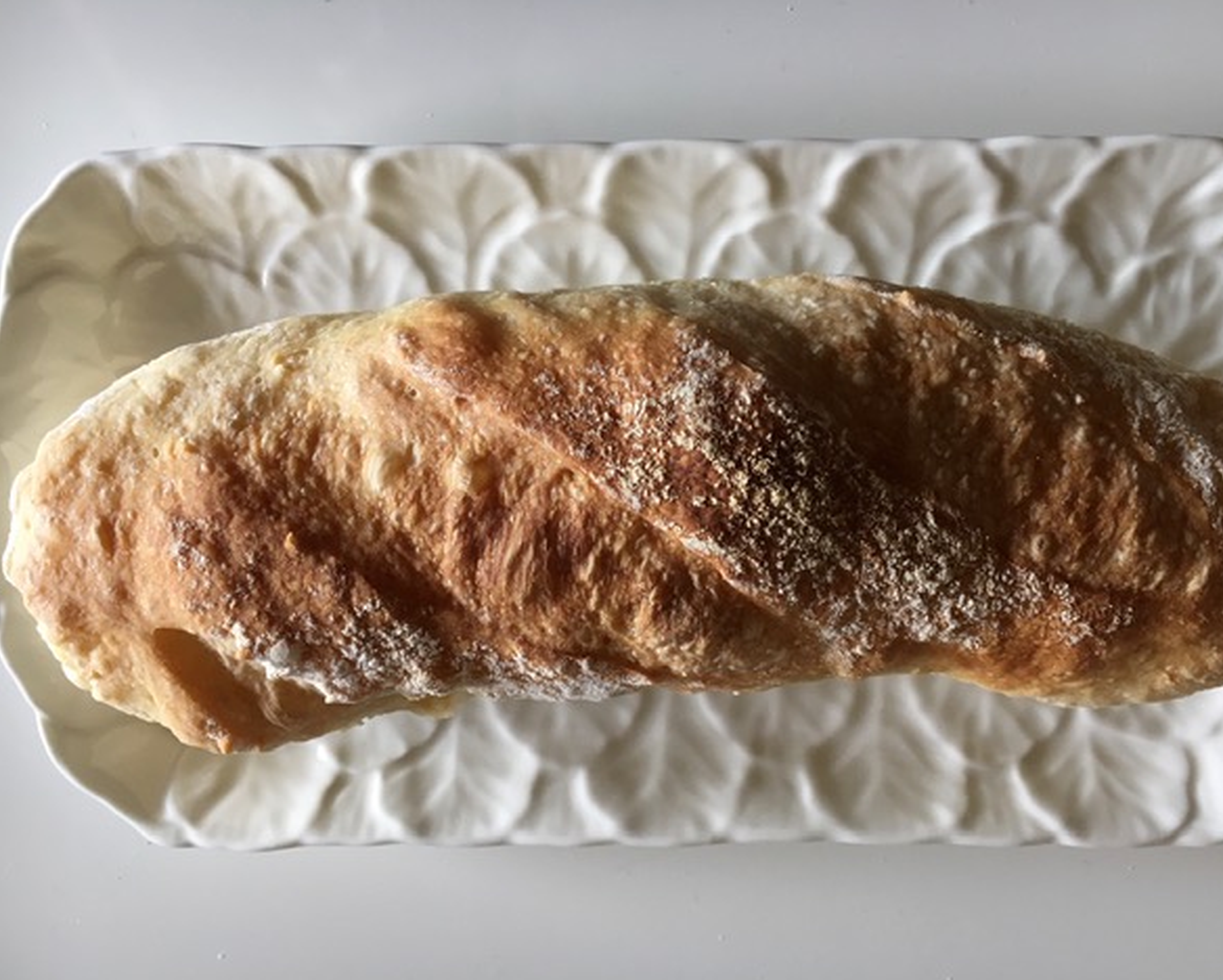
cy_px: 494
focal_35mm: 31
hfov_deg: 57.1
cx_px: 668
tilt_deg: -81.2
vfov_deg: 47.2
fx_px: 1123
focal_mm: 4.15
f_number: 2.2
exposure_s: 1/30
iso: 50
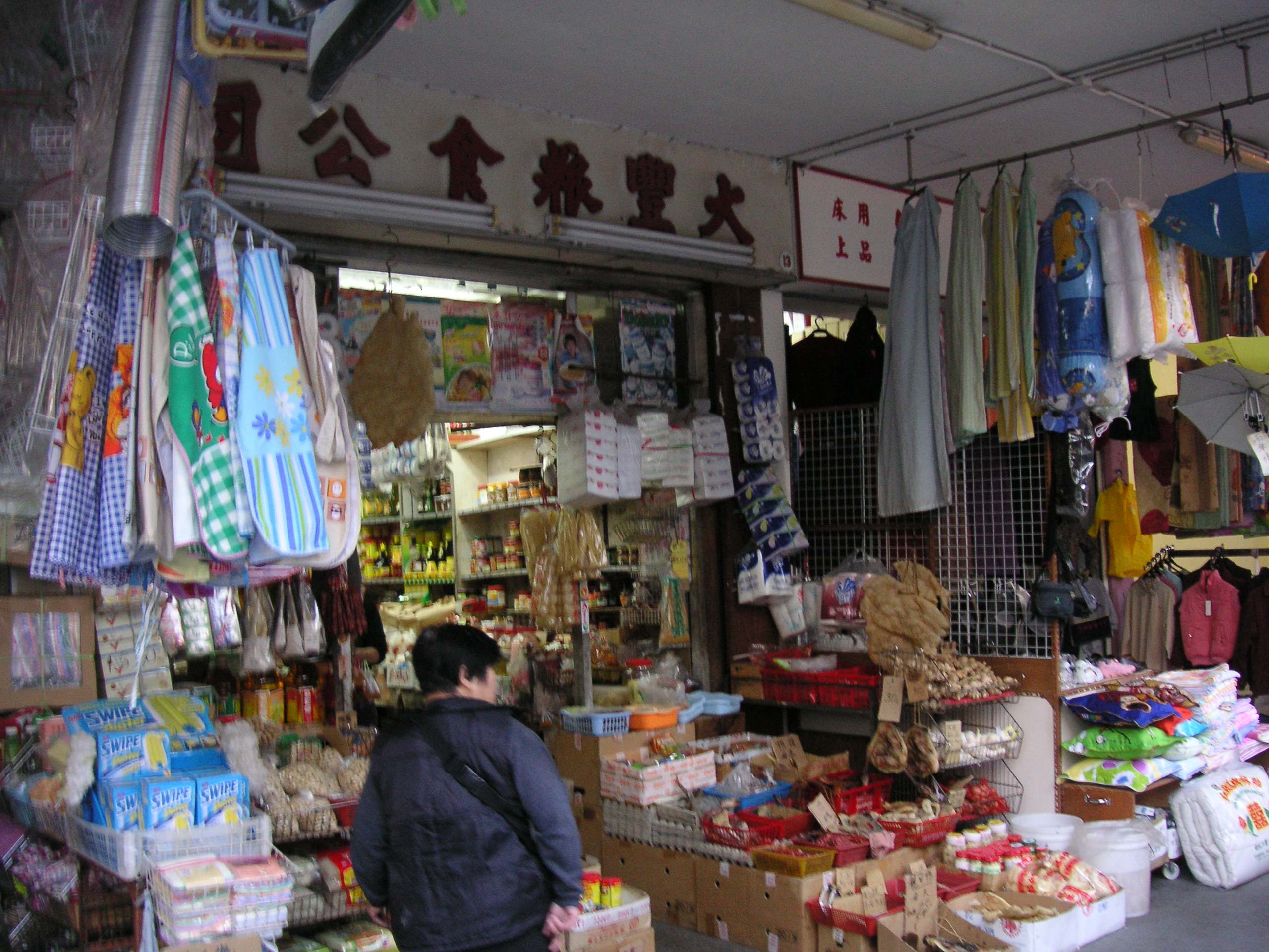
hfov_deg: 50.1
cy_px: 476
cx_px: 634
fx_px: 1356
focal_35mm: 37
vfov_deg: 38.7
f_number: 2.8
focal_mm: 6.1
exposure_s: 1/15
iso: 100
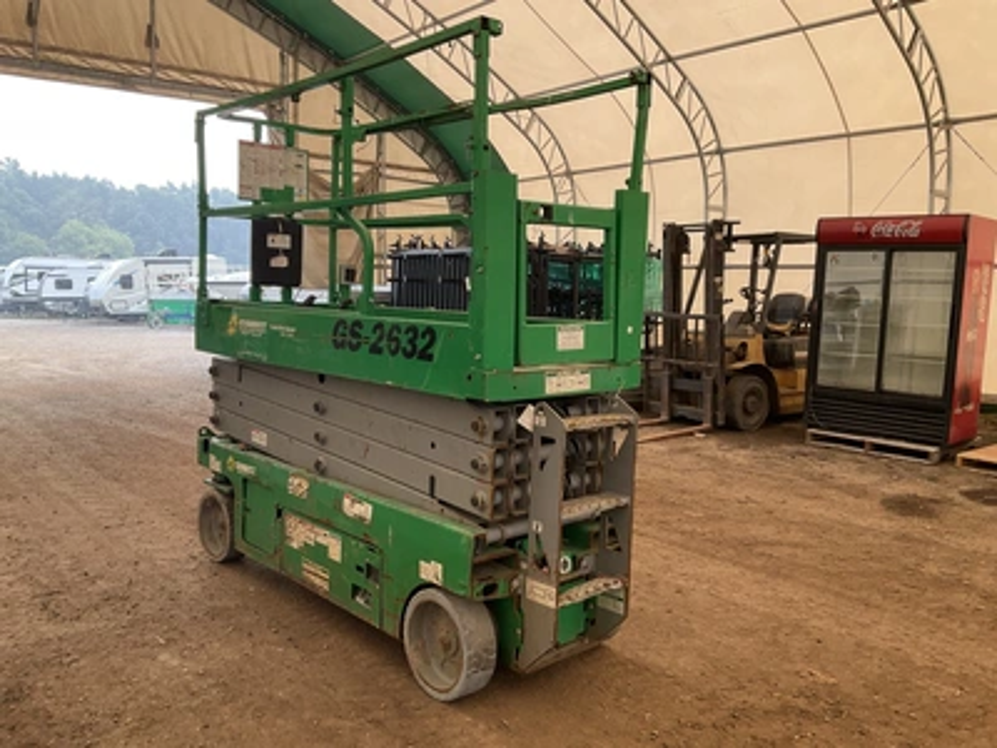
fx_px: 835
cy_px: 374
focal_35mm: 29
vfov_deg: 48.2
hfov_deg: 61.7
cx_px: 498
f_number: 1.8
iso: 20
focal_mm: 3
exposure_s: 1/152
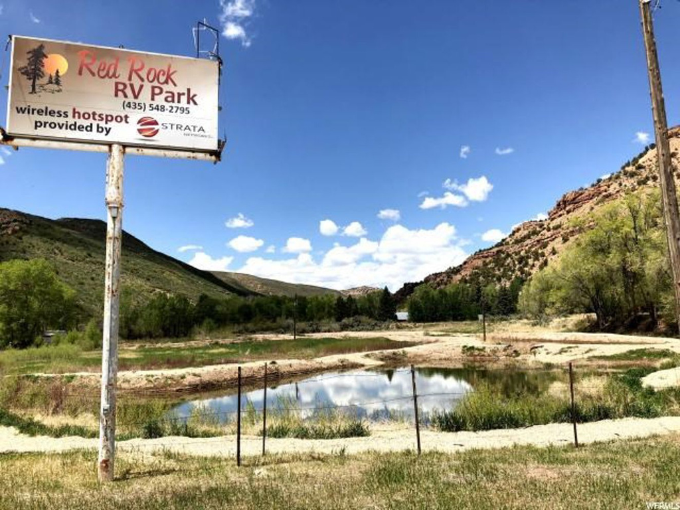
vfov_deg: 49.7
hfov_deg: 63.4
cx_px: 340
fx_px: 550
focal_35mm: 28
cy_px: 255
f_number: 1.8
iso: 20
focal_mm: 3.99
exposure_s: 1/2288
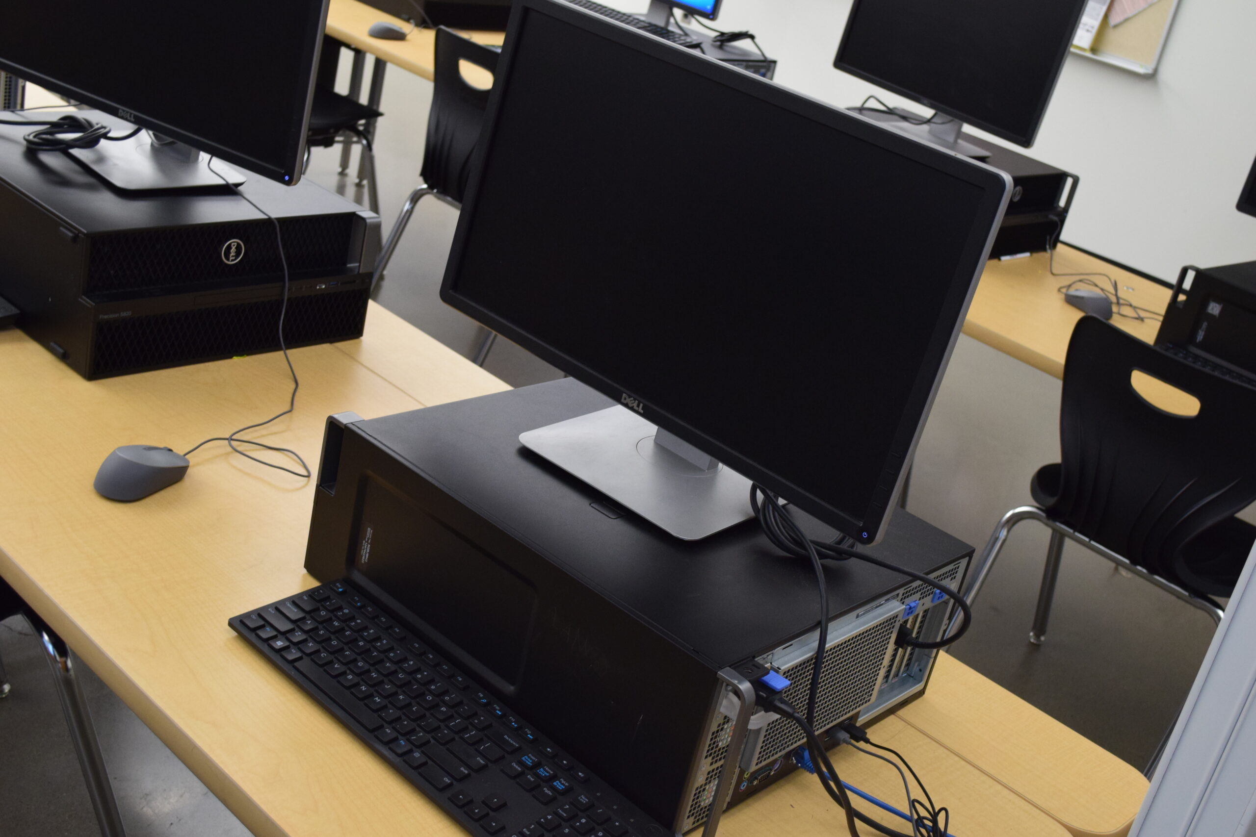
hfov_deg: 45.0
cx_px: 628
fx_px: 1518
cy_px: 418
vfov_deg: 30.9
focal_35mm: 44
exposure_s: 1/15
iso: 1600
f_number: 6.3
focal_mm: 29
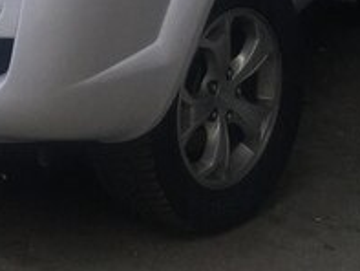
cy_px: -80
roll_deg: +0.0
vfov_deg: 14.6
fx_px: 1009
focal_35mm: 97
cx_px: -137
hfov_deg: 18.5
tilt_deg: -11.6
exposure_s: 1/100
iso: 40
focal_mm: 4.15
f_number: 2.2
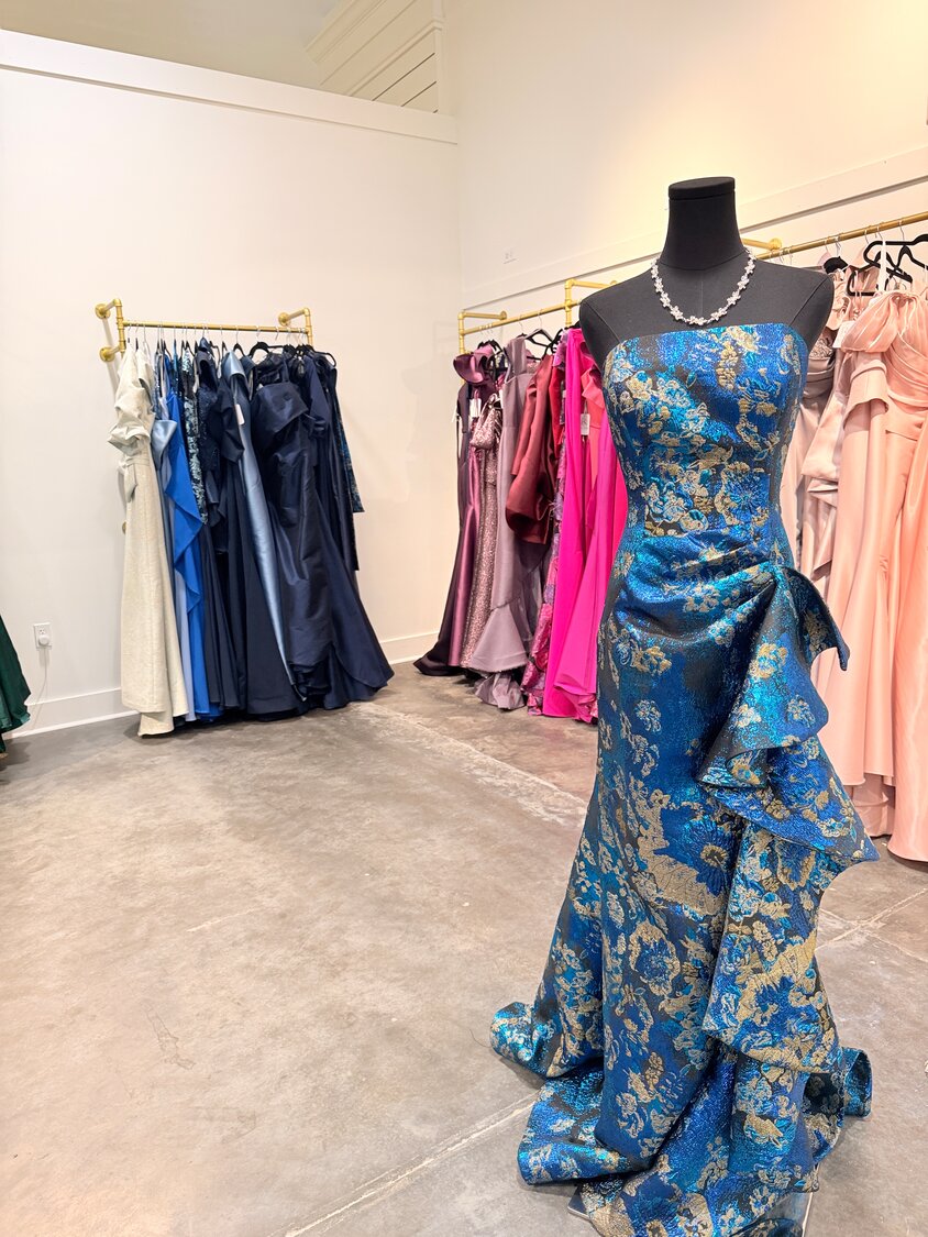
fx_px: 858
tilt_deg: -10.9
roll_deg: +2.6
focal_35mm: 24
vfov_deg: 71.6
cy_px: 618
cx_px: 464
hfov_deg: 56.8
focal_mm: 6.76
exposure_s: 1/60
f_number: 1.78
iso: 160
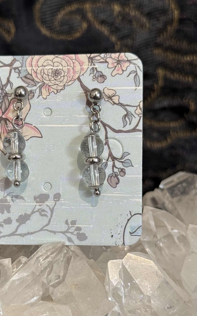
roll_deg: +0.0
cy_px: 191
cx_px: 45
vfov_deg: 26.1
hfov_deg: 16.4
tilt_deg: -13.4
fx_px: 679
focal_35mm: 79
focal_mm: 6.76
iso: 100
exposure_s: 1/60
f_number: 1.78
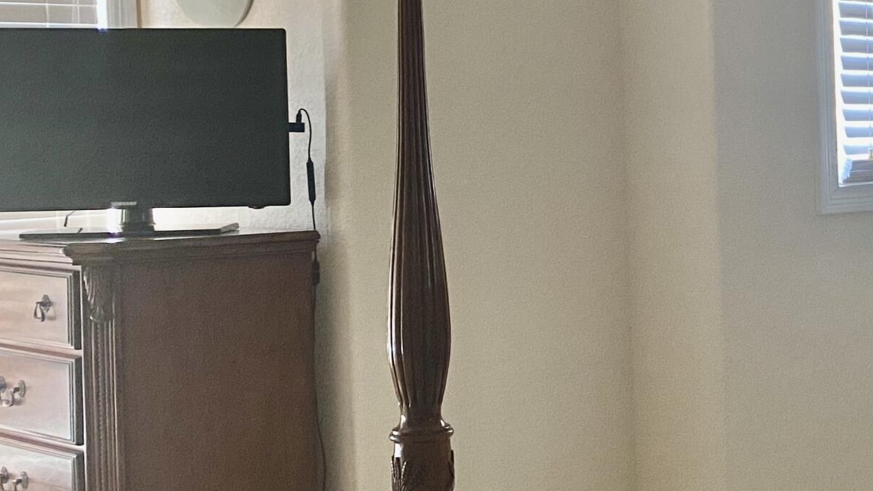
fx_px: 1620
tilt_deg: -5.3
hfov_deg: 26.5
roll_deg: +1.4
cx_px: 1074
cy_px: 225
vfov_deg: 17.2
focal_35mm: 70
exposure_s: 1/60
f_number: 1.8
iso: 320
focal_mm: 4.25
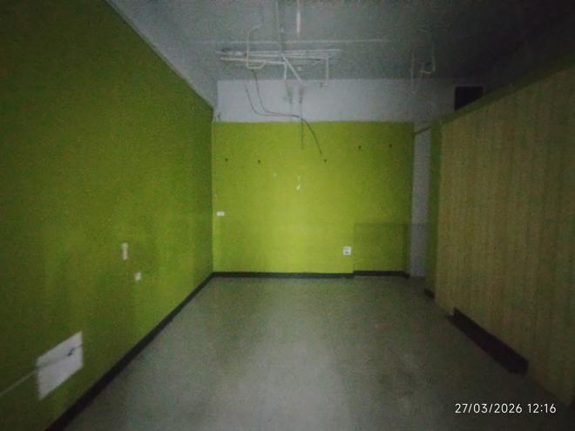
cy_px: 216
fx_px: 249
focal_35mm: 15
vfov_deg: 81.7
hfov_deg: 98.2
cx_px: 288
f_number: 2.2
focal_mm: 1.65
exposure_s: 1/10
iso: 5000
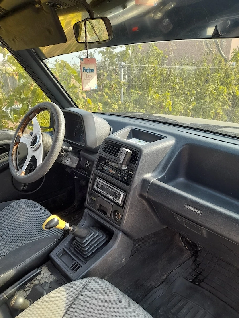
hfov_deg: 54.9
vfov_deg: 69.4
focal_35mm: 25
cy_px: 159
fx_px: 230
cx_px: 120
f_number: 2
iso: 25
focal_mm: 4.6
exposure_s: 1/100
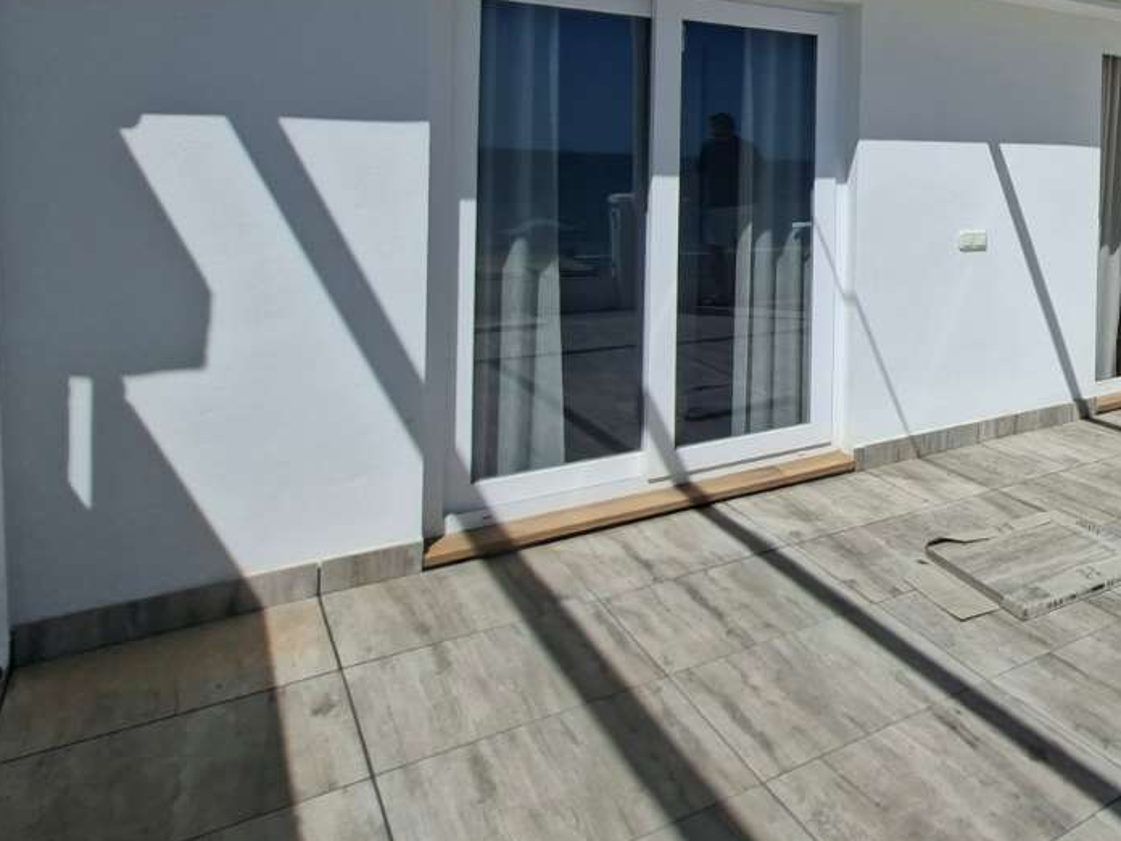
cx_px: 1176
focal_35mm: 28
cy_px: 168
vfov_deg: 47.1
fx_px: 907
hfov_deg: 48.9
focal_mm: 1.74
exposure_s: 1/2404
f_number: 2.2
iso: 40
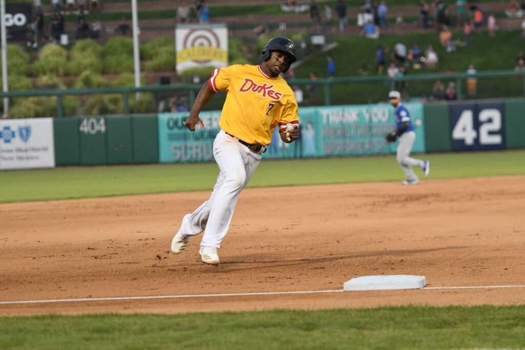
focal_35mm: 188
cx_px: 262
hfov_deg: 11.0
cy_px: 175
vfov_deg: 7.3
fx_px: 2735
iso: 1600
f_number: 2.8
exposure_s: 1/800
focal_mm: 125
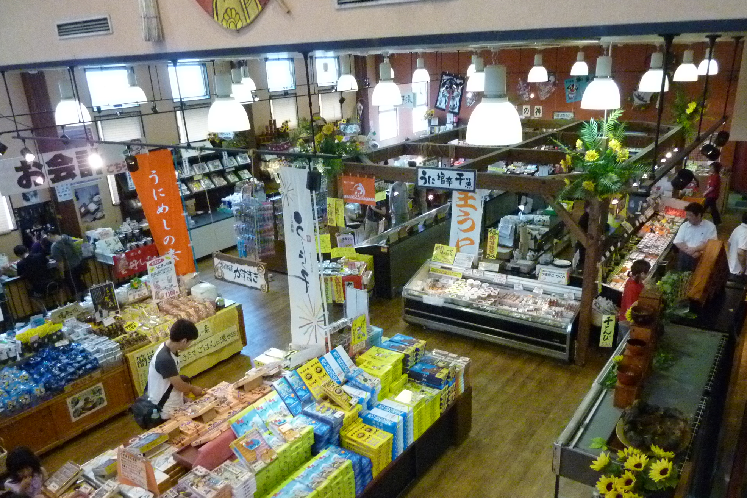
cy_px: 288
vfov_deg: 47.8
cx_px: 383
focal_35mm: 27
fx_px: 560
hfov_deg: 67.4
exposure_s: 1/125
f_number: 3.3
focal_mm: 4.1
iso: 800
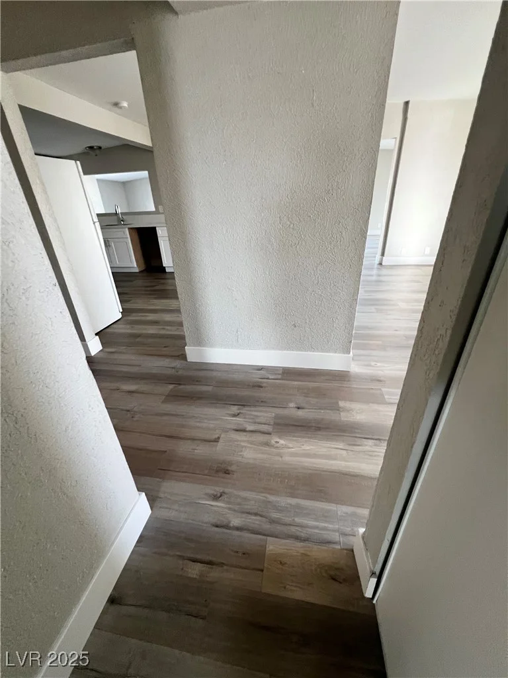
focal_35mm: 13
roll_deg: +3.1
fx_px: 254
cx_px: 254
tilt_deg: -21.9
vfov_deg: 106.2
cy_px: 339
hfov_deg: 89.9
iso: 250
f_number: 1.8
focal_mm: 1.57
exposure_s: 1/99
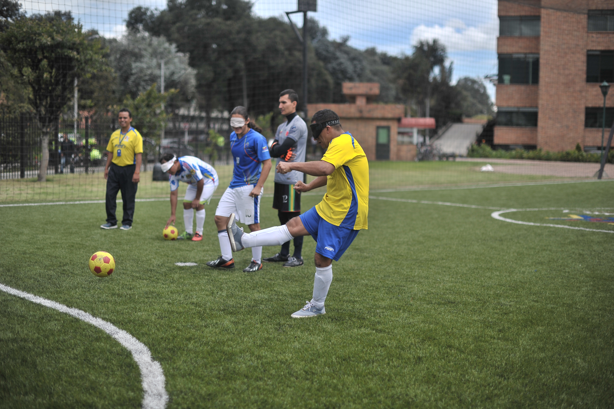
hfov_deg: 39.6
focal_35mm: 50
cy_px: 204
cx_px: 307
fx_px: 852
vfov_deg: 27.0
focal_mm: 50
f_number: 1.8
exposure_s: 1/8000
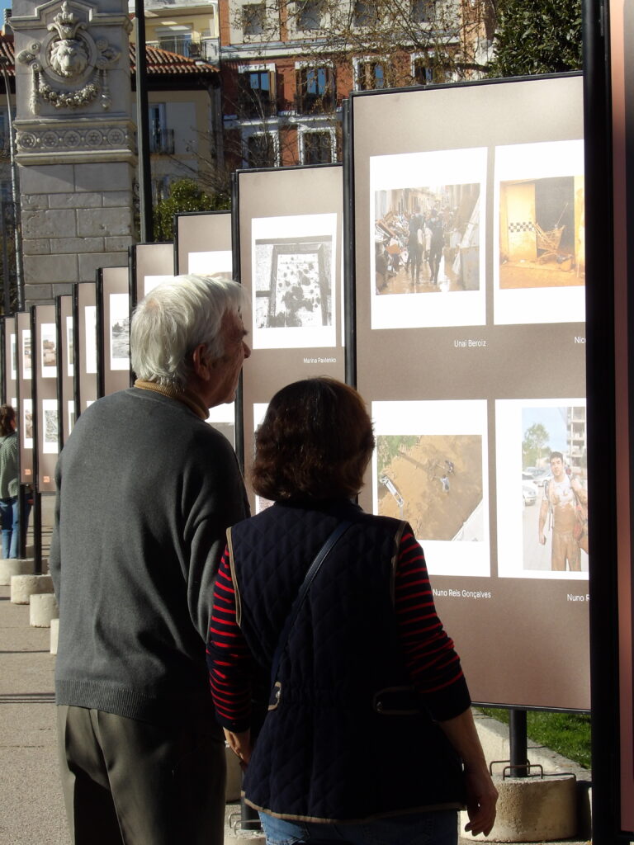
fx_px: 4127
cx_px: 317
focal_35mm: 169
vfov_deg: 11.7
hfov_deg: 8.8
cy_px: 422
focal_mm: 30.2
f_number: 7.6
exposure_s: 1/292
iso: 100
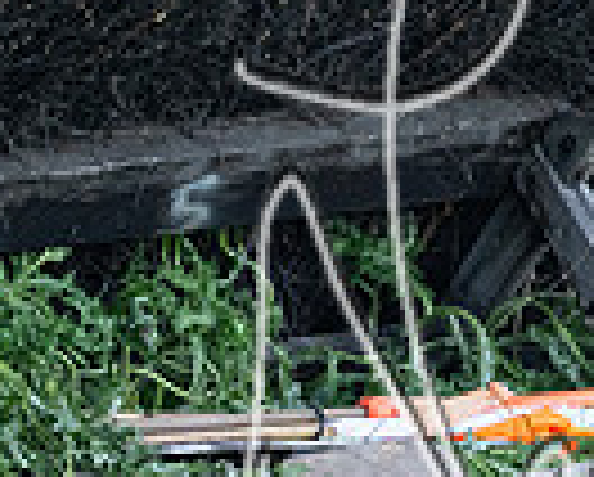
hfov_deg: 4.3
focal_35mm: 440
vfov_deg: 3.5
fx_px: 7747
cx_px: 1165
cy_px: -503
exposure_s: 1/2000
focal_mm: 70
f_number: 4
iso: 1000
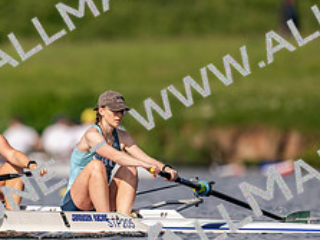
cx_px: 24
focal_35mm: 1501
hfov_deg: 1.3
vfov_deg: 1.0
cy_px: 154
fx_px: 13868
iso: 200
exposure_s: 1/2500
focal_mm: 600
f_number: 4
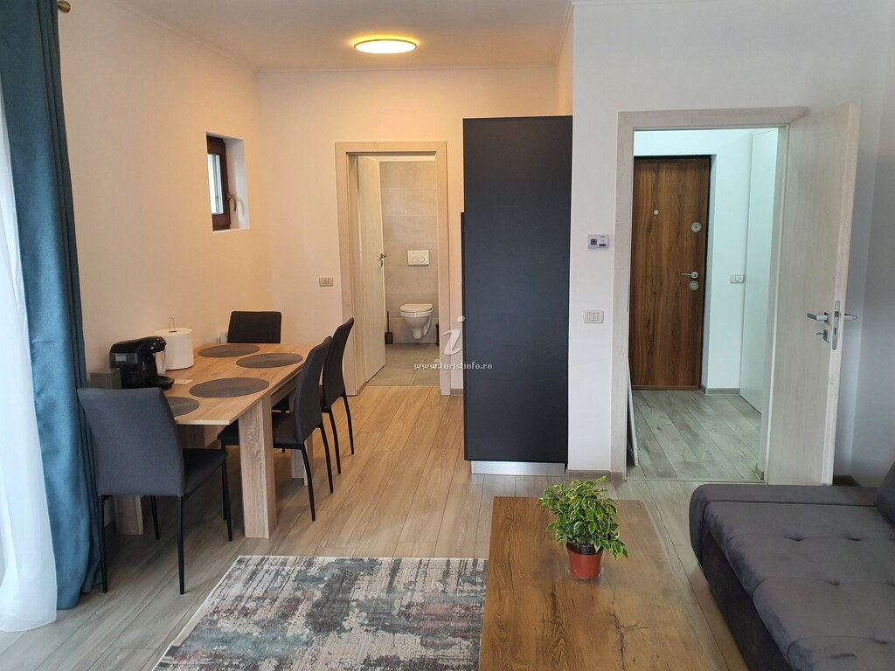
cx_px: 448
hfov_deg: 67.3
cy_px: 336
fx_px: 672
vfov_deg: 53.1
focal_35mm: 26
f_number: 2.4
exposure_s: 1/100
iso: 160
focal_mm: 4.3
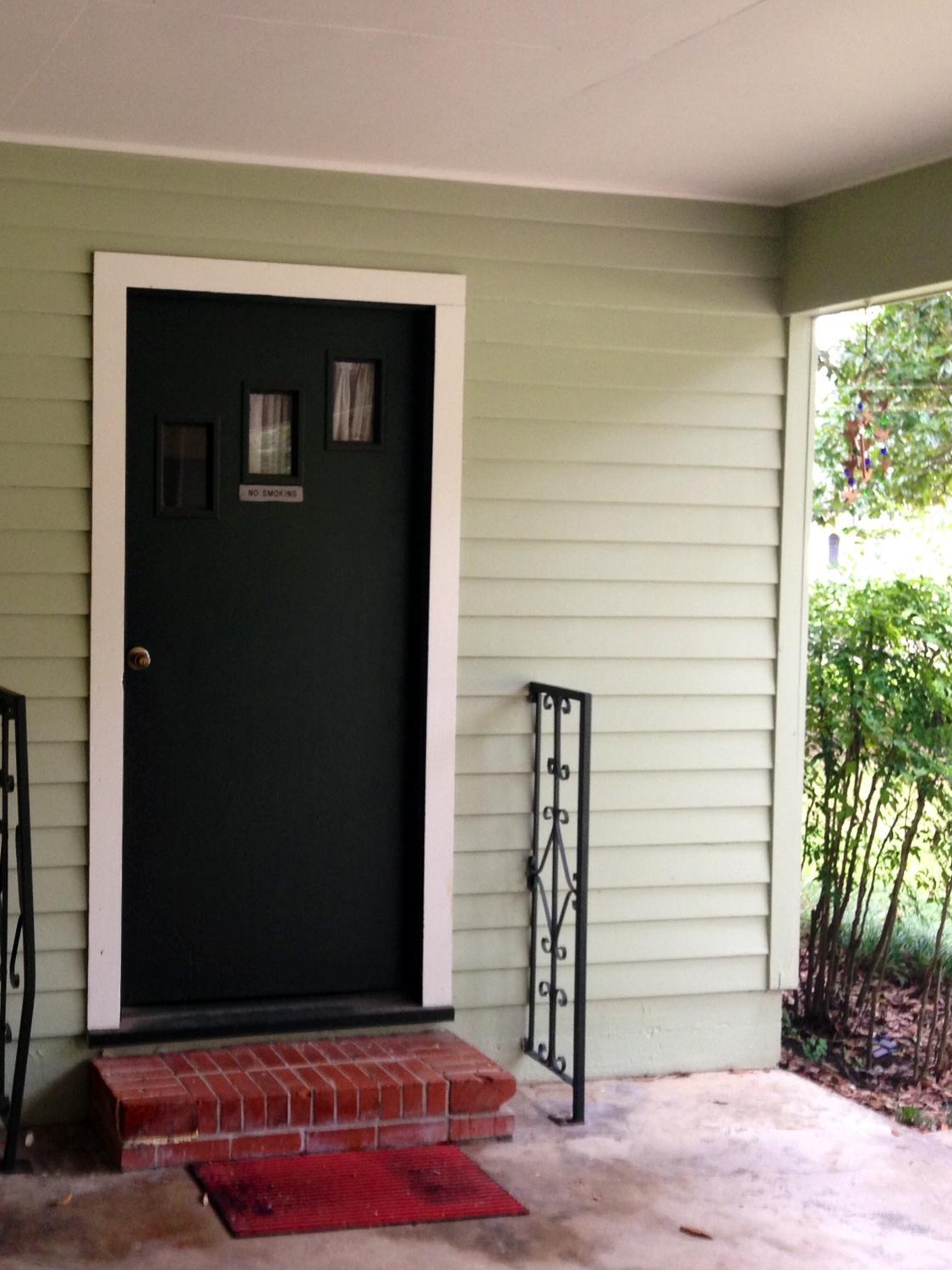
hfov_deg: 31.4
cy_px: 621
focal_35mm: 45
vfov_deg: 42.1
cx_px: 191
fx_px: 1651
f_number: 2.4
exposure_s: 1/20
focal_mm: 4.12
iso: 100
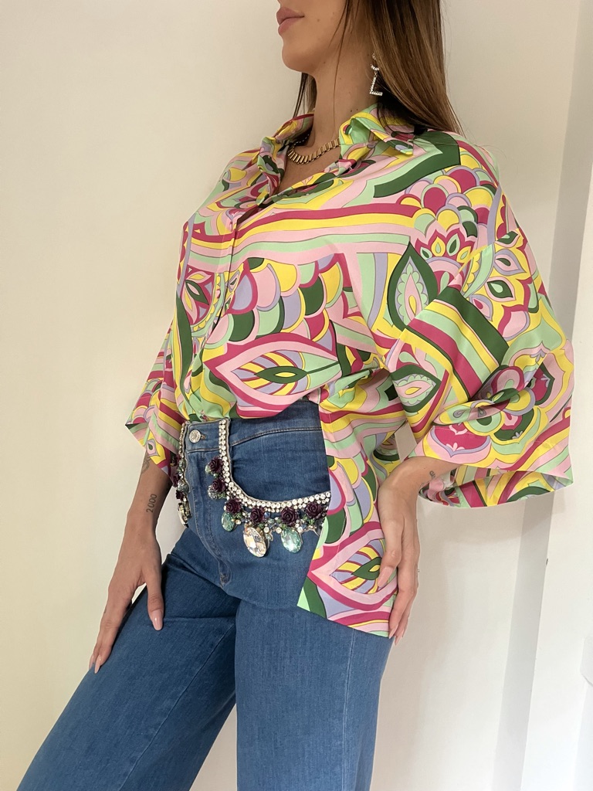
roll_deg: -4.4
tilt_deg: -4.3
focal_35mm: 26
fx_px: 594
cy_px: 396
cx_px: 296
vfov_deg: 67.3
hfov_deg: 53.1
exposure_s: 1/60
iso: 320
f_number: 1.5
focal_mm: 5.7
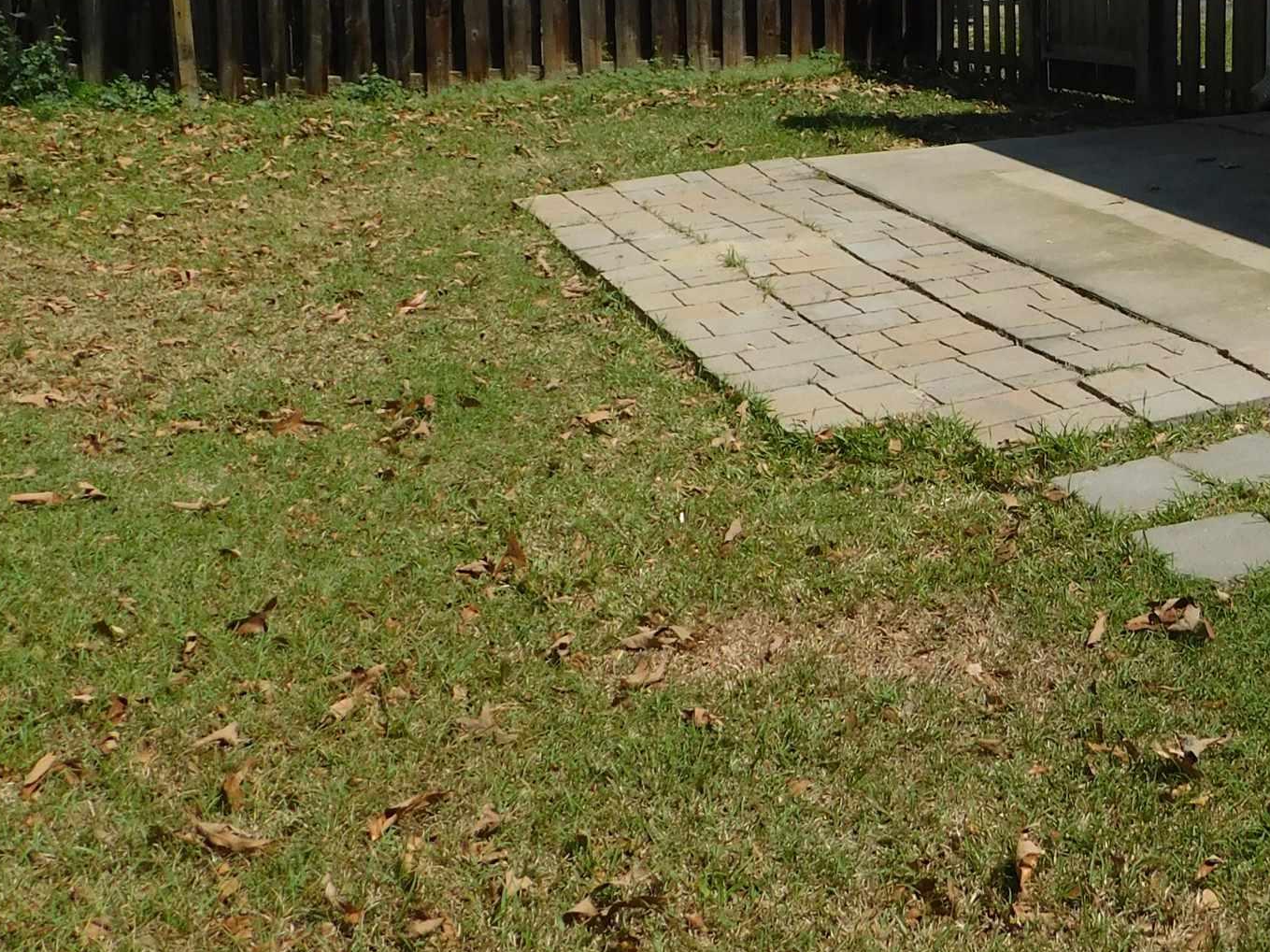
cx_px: 1069
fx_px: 1908
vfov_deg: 27.3
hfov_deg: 35.3
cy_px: 154
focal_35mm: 52
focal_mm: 4
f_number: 6
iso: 125
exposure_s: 1/640
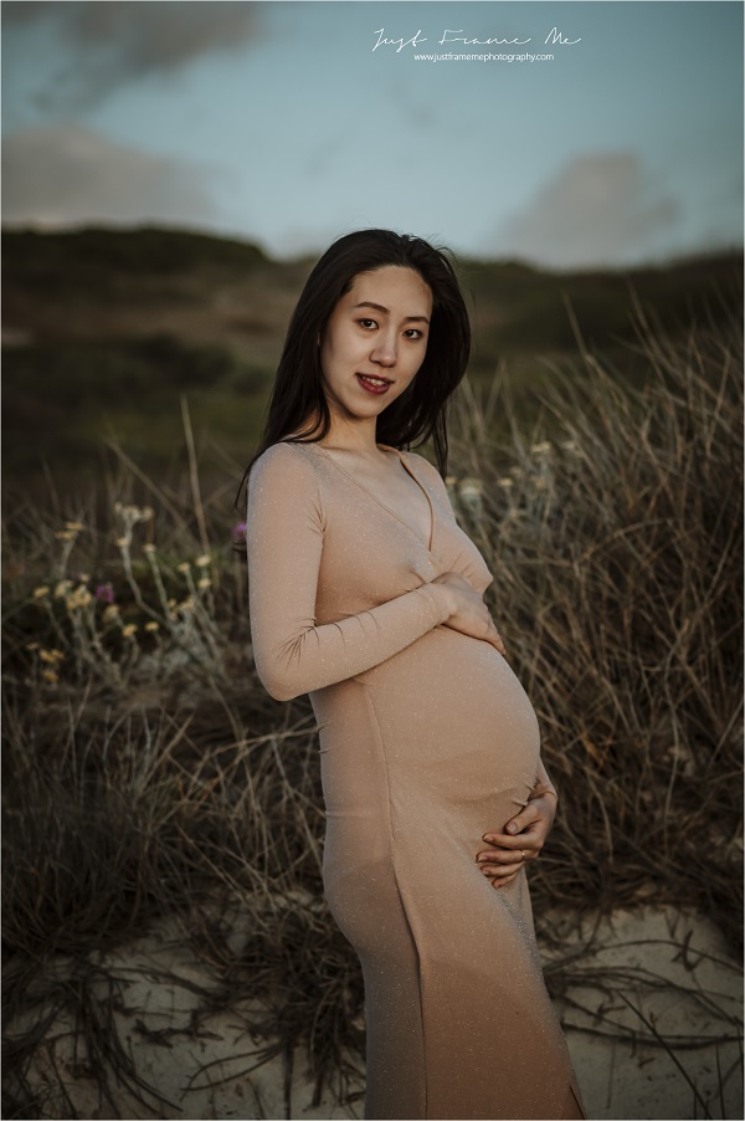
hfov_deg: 8.3
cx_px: 372
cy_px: 560
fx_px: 5129
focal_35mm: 165
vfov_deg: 12.5
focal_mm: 110
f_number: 4.5
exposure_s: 1/1000
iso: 400
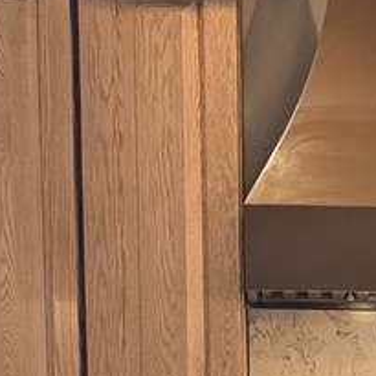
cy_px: 857
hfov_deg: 8.4
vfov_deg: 8.0
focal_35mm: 203
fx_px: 2495
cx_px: 561
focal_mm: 6.3
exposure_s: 1/120
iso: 200
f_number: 1.7
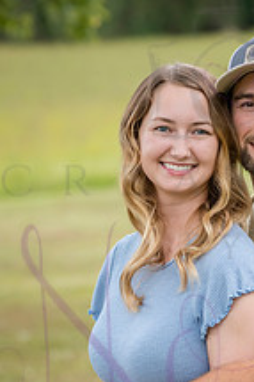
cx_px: 238
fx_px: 2660
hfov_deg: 5.5
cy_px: 243
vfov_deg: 8.2
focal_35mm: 251
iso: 400
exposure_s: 1/400
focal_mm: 120
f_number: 5
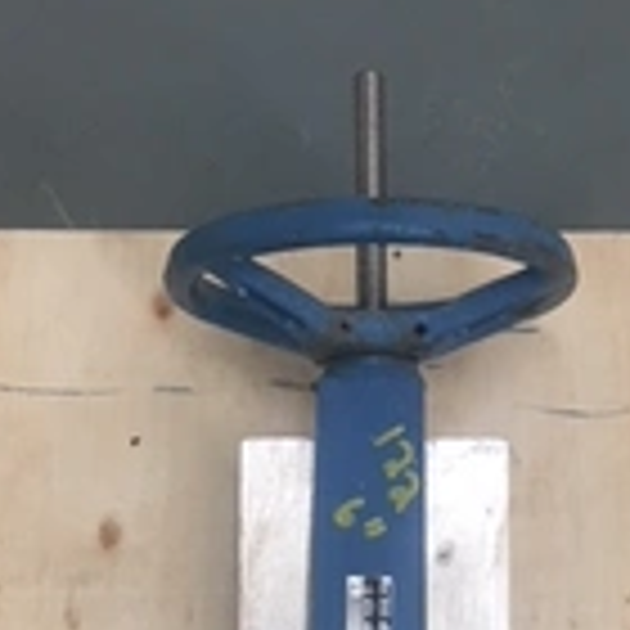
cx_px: 396
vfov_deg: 23.4
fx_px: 1503
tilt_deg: -72.7
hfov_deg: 23.6
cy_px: 495
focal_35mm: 73
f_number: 2.2
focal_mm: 4.15
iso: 80
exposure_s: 1/30
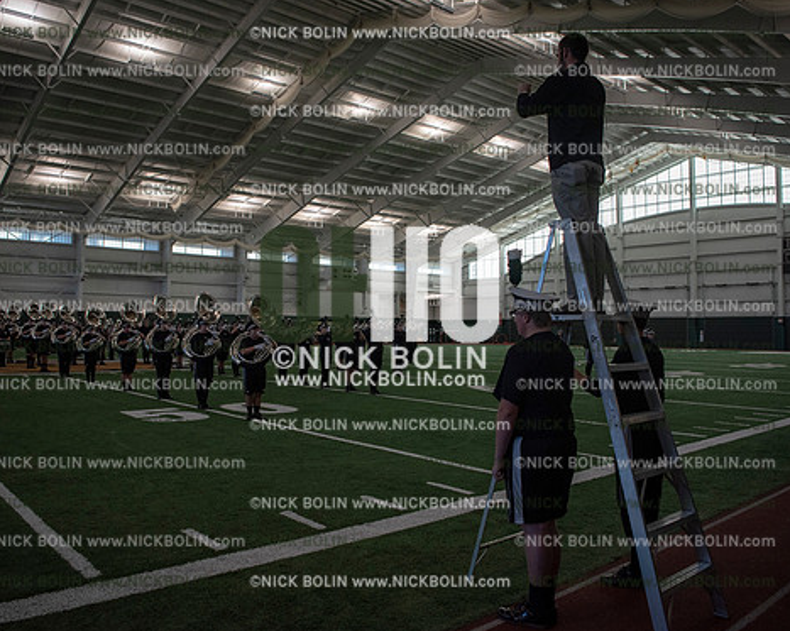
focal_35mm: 28
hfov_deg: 62.2
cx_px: 379
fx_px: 654
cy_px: 307
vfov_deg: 51.5
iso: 1000
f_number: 2.8
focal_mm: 24
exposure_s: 1/1000
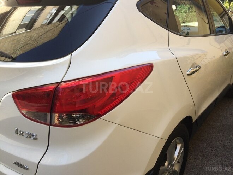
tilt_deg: -21.3
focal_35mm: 29
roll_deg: -1.6
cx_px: 116
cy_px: 88
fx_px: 195
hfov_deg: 61.7
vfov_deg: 48.2
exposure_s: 1/684
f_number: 2.2
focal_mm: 4.15
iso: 32
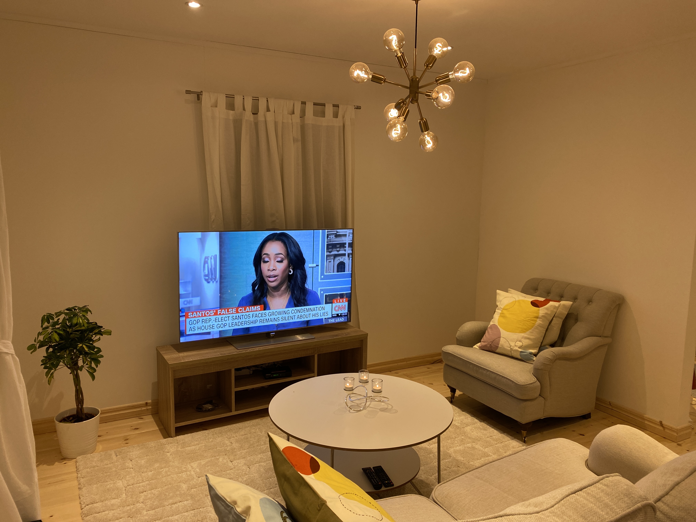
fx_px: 523
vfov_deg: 53.1
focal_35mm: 26
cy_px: 261
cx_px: 348
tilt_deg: -7.7
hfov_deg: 67.3
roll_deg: -1.2
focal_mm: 4.25
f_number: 1.8
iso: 80
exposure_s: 1/50
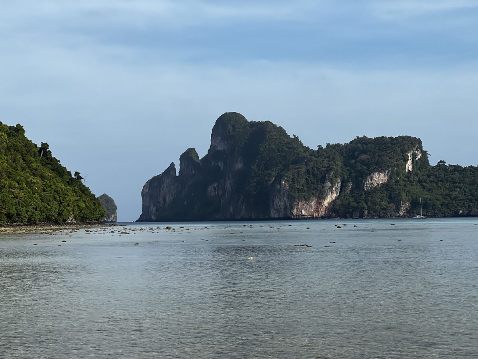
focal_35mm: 77
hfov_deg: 25.3
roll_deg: +1.4
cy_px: 180
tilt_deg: +2.9
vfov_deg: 19.1
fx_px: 1063
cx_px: 239
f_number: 2.8
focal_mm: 9
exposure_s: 1/943
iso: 32
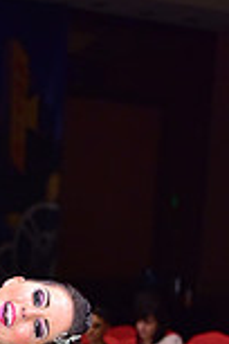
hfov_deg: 6.9
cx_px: -127
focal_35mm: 197
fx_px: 1880
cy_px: 522
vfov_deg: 10.1
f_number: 4
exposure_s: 1/200
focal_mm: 52
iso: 2000
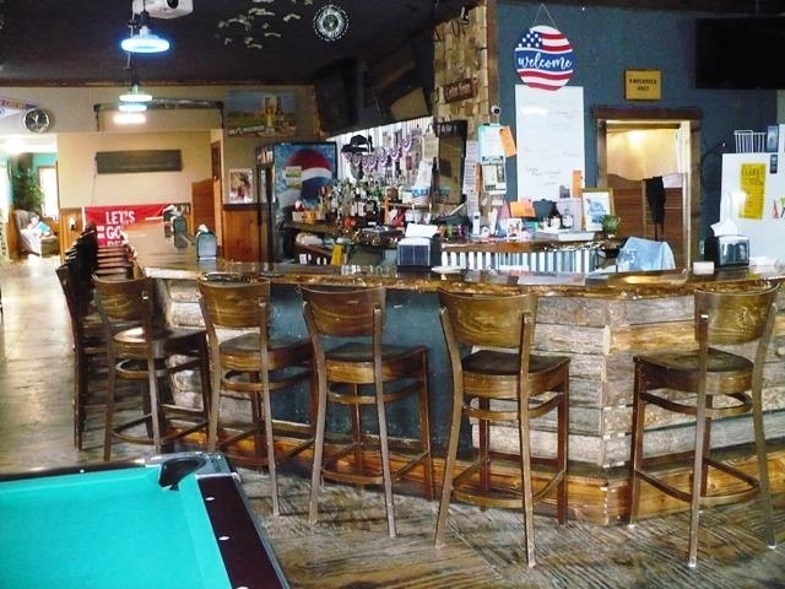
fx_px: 839
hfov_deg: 50.1
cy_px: 294
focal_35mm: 37
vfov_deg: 38.7
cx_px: 392
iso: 640
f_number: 2.8
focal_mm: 6.1
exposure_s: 1/30
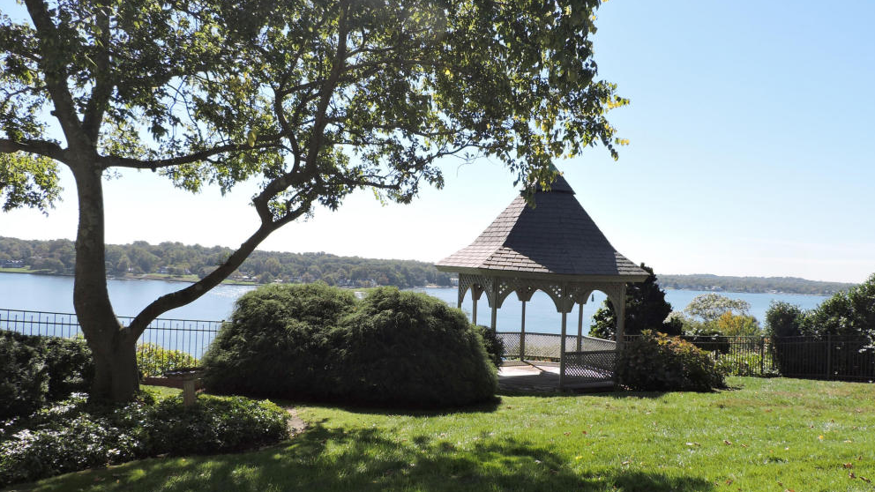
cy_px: 265
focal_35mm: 27
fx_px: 626
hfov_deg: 69.8
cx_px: 451
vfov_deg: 42.9
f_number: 3
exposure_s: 1/1000
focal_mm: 4.3
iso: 100
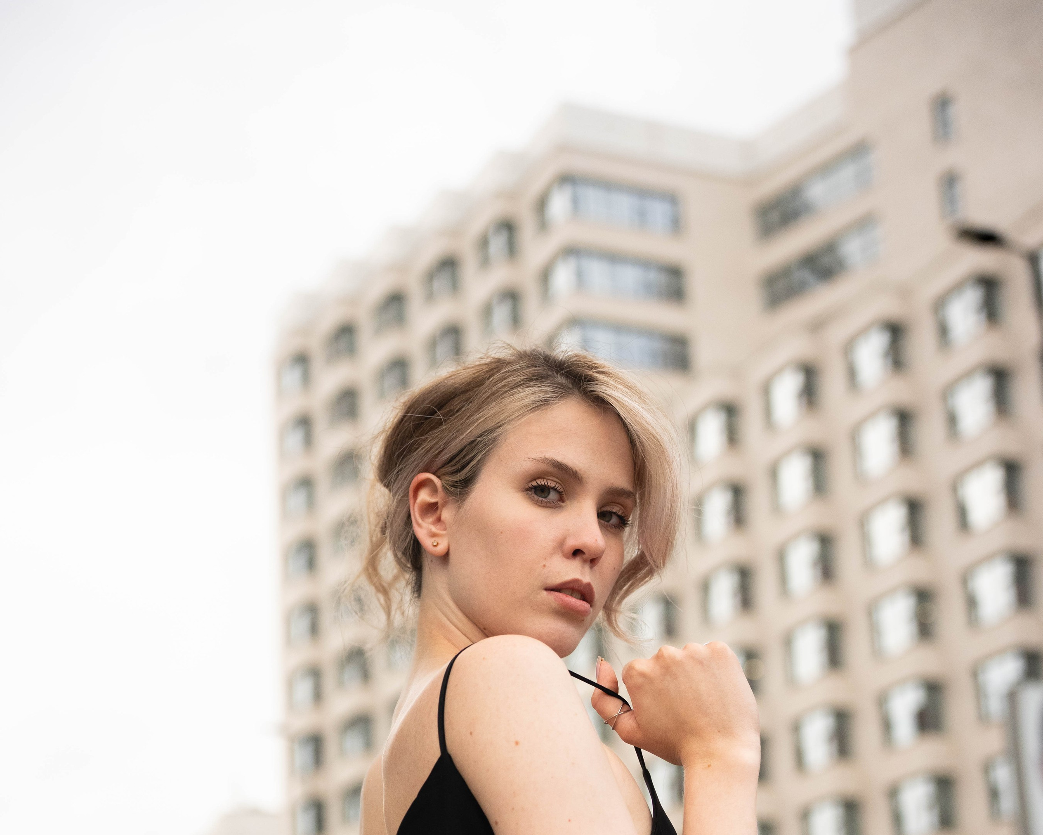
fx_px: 1945
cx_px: 528
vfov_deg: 23.5
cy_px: 773
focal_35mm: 63
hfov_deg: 30.0
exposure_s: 1/1250
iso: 1600
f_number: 2.8
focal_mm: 44.2
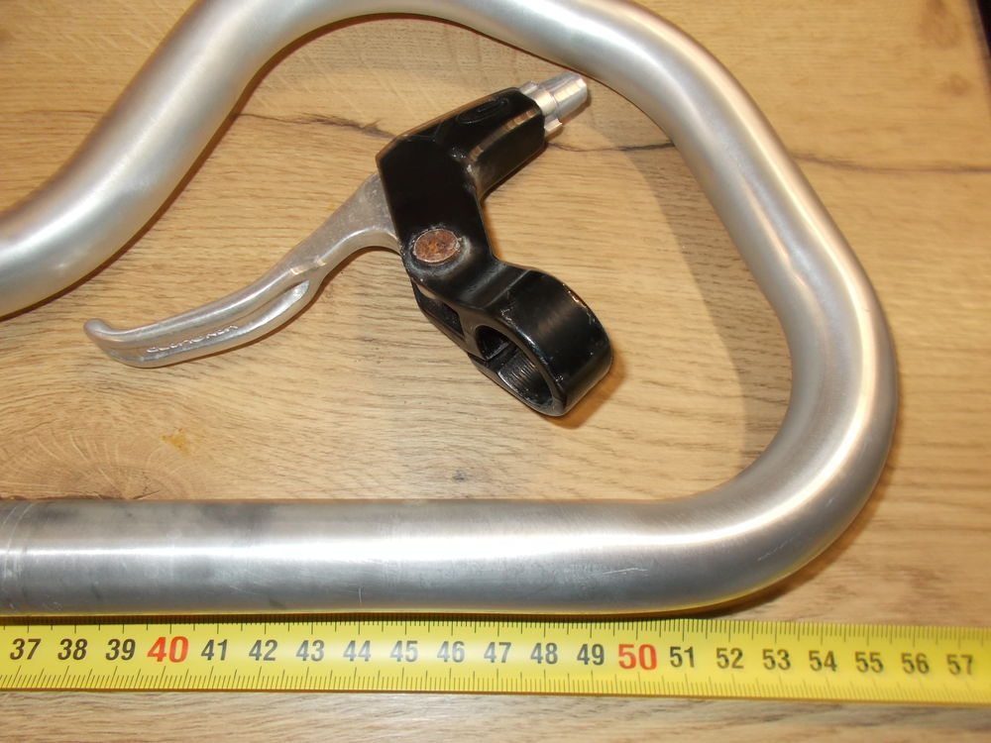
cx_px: 496
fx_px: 744
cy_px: 372
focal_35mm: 26
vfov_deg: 53.1
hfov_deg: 67.3
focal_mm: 4.6
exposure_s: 1/25
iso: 200
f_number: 3.2
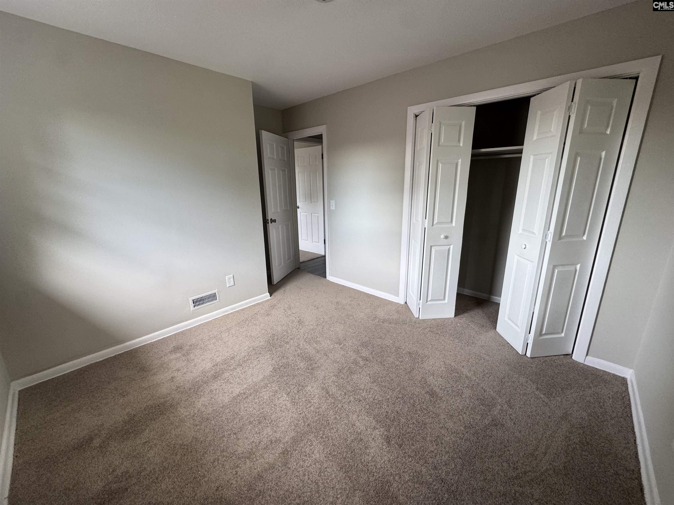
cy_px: 252
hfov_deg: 102.1
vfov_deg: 85.7
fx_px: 273
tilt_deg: -15.4
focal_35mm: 14
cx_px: 337
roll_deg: +0.1
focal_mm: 2.22
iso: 160
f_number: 2.2
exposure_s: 1/60
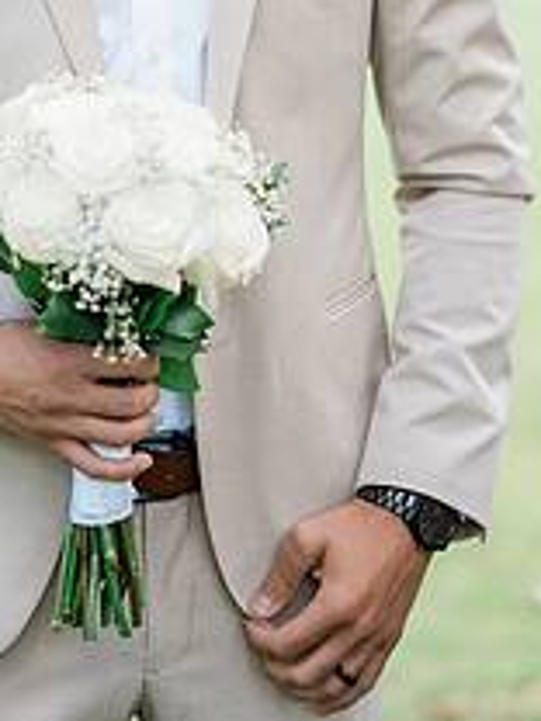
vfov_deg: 11.0
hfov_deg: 8.4
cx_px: 125
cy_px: -55
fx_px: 3688
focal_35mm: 177
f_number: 1.4
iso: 100
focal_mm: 85
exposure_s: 1/500
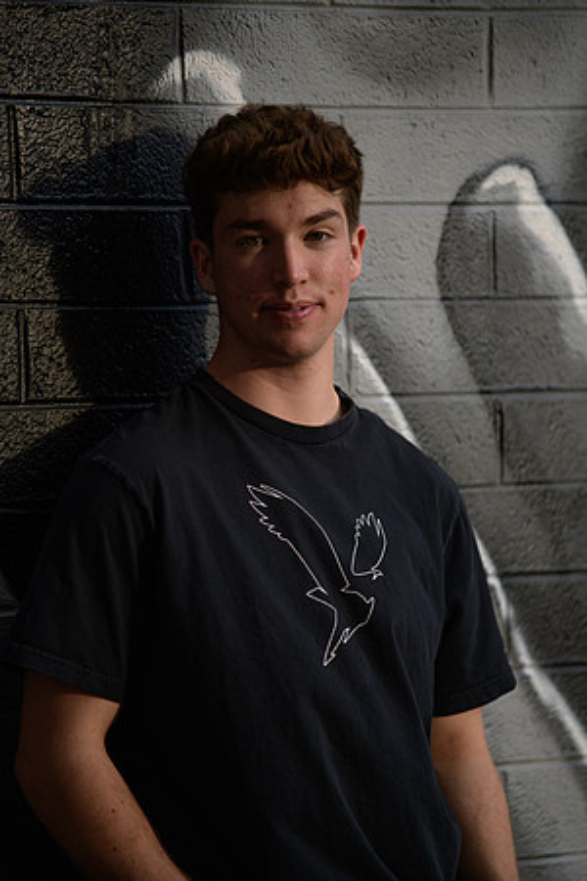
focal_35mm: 175
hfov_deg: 7.8
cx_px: 294
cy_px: 440
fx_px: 4280
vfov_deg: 11.7
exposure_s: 1/2000
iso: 250
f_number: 2.8
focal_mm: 175
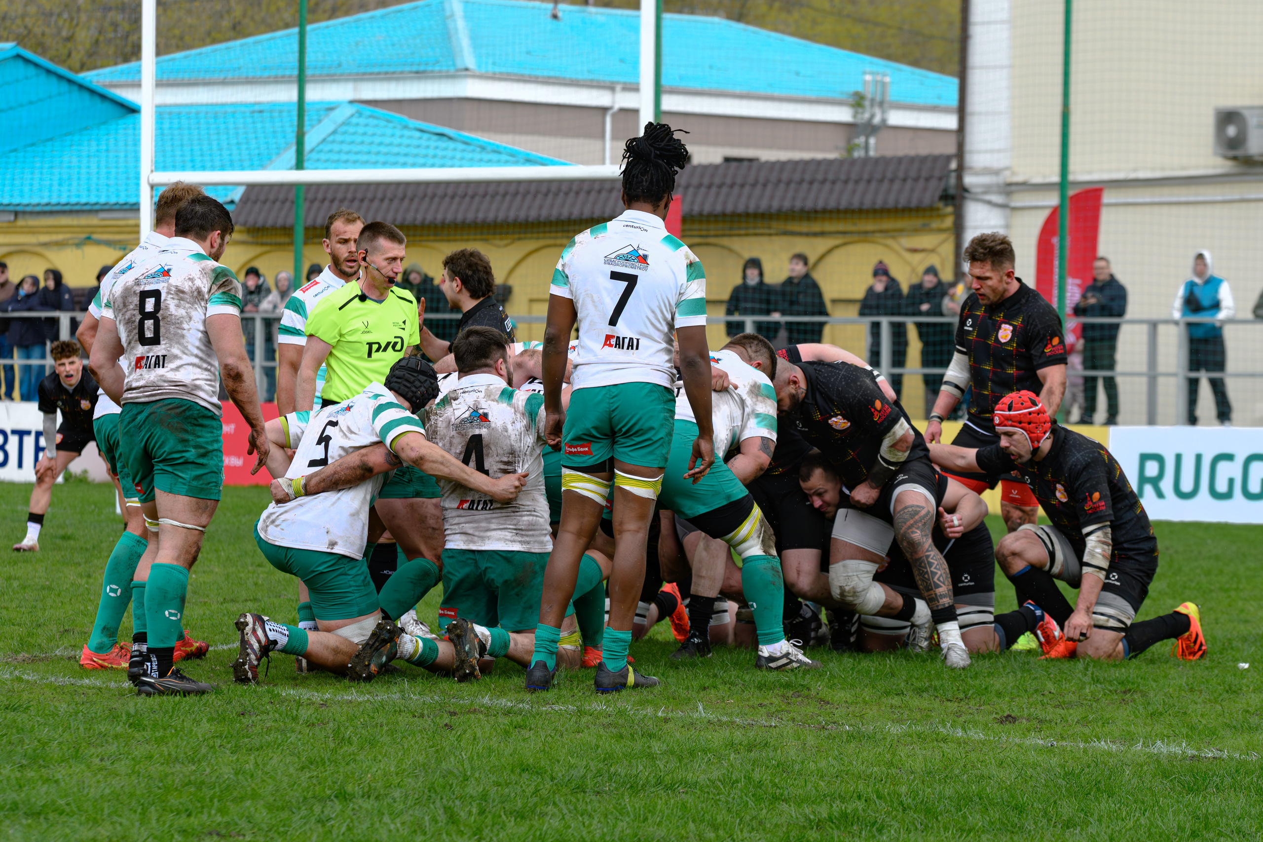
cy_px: 410
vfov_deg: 8.3
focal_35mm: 164
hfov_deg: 12.5
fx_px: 5768
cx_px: 648
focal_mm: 130
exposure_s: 1/1000
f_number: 5.6
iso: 1000
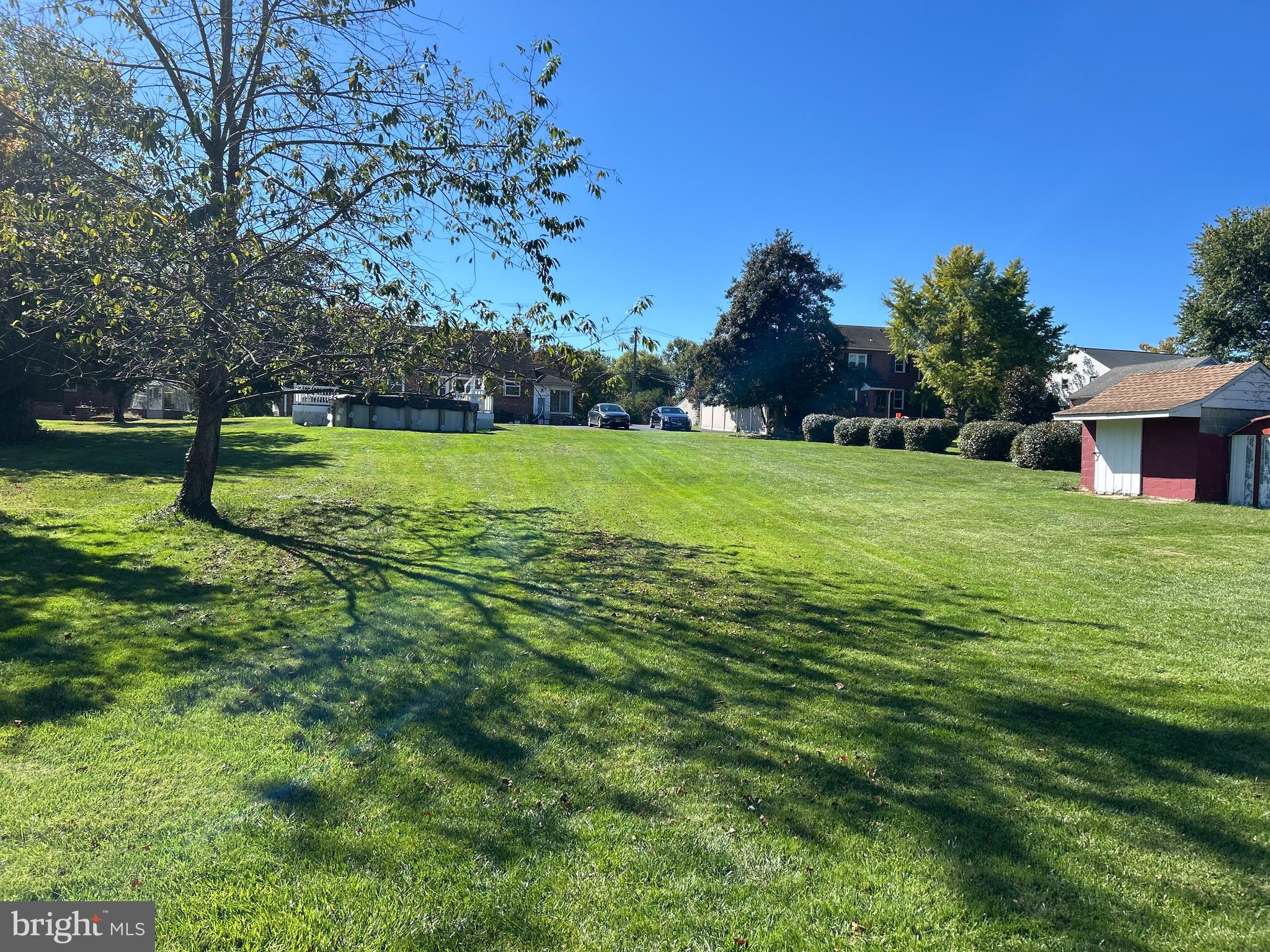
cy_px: 476
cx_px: 635
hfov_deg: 67.3
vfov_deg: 53.1
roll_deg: -1.3
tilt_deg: -2.2
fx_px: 954
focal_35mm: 26
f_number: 1.5
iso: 50
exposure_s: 1/2994
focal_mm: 5.7
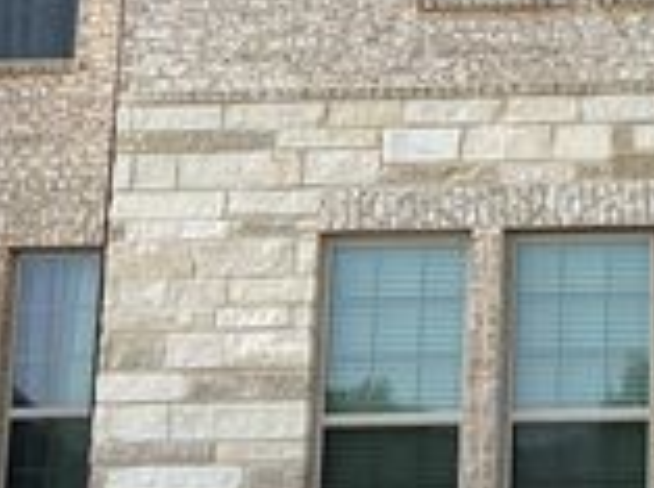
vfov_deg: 14.8
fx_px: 1866
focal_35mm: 99
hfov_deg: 18.3
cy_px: 148
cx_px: 891
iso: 25
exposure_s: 1/849
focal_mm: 3.3
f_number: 2.4
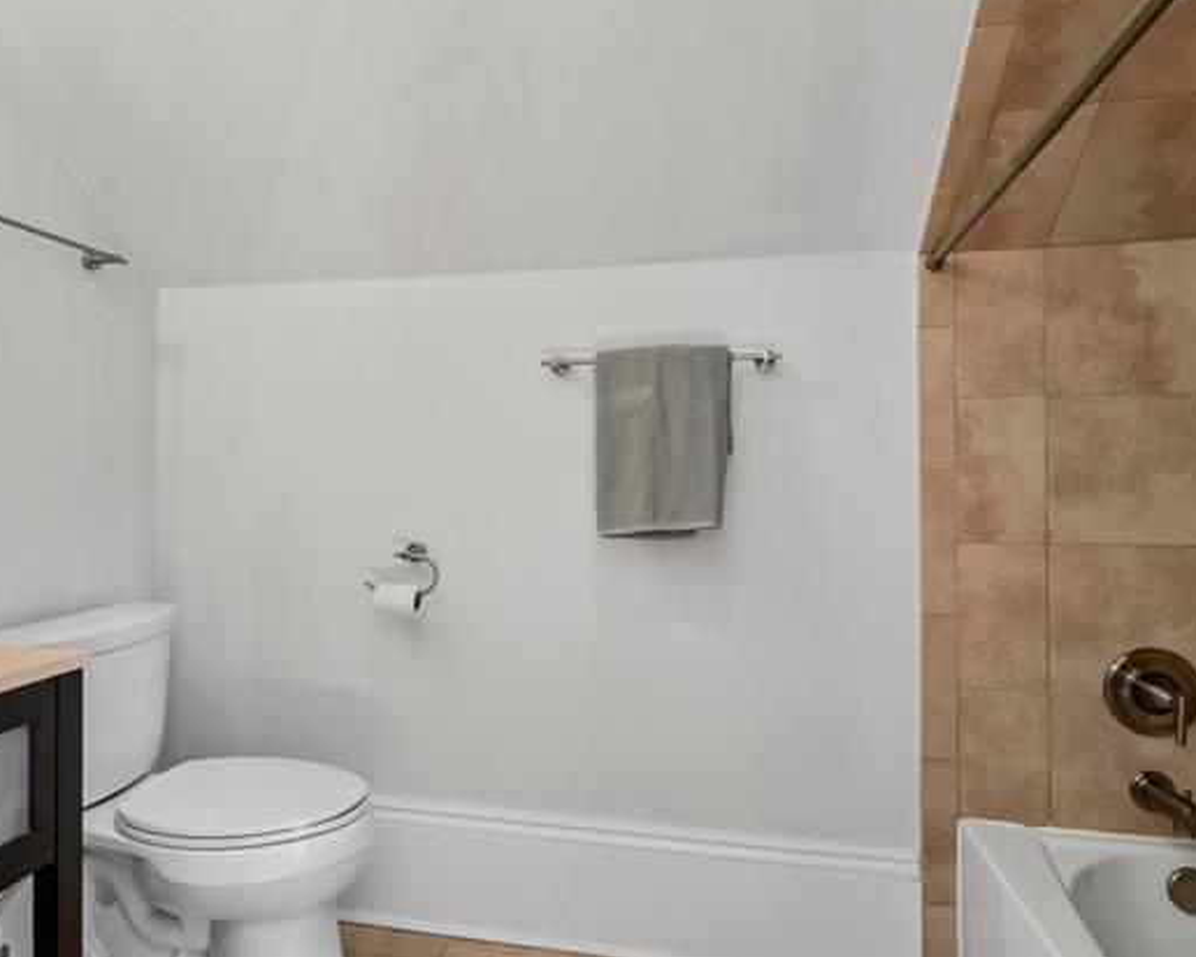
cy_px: 467
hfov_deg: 77.4
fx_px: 743
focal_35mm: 21
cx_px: 541
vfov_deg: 65.5
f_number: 13
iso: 400
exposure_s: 1/3.33
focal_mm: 12
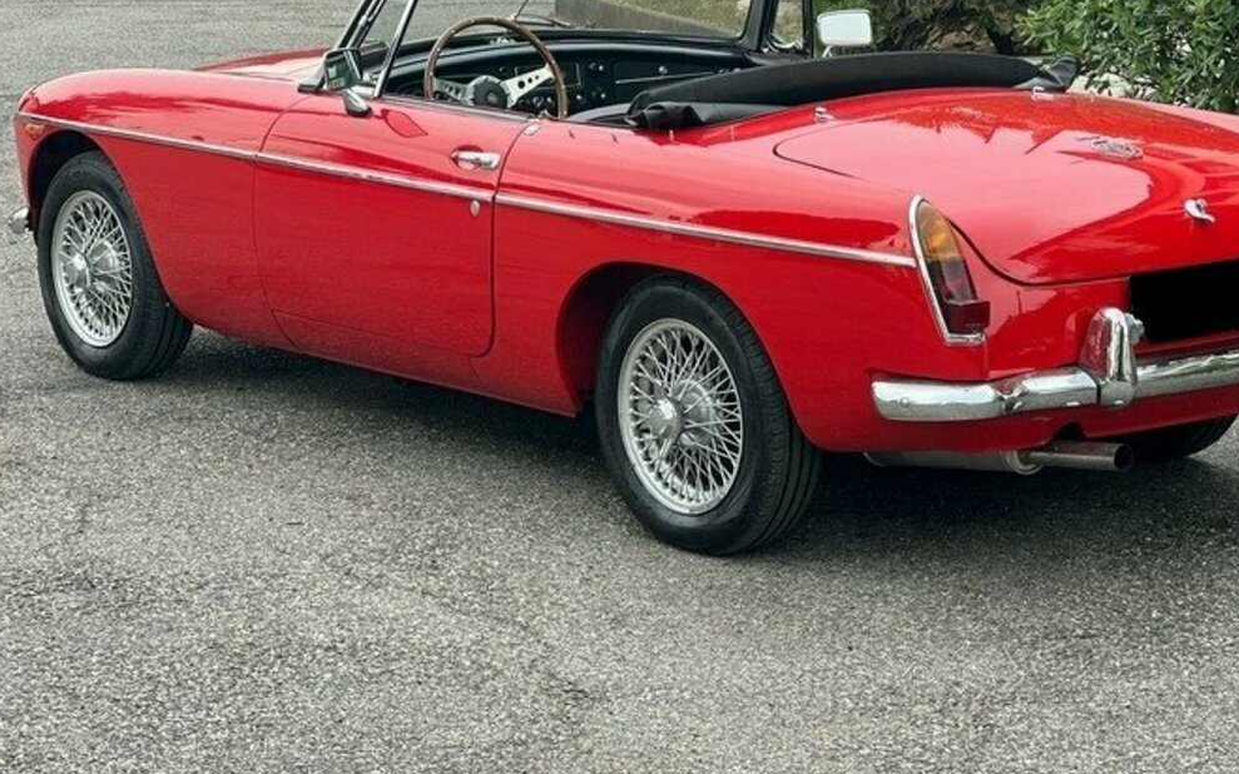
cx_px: 740
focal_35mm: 99
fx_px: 3343
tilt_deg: -7.1
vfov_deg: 13.2
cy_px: 239
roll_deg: -0.8
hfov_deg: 21.0
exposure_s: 1/121
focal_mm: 9
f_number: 2.8
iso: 50
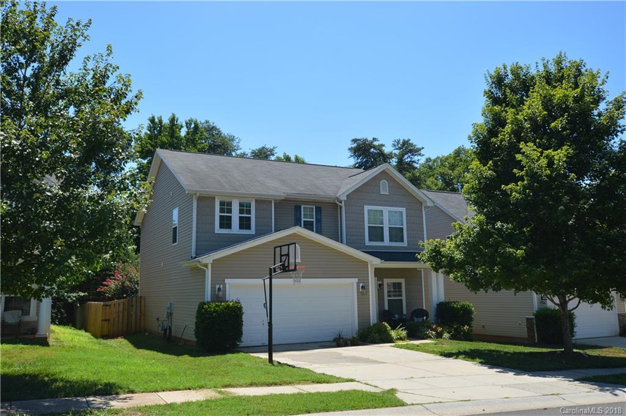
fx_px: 521
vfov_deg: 43.5
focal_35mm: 30
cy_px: 208
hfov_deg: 62.0
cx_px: 313
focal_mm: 20
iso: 100
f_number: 8
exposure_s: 1/250
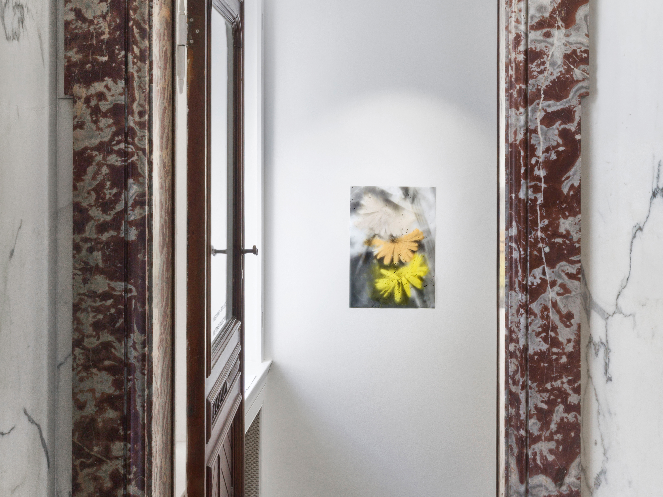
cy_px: 248
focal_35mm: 16
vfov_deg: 78.1
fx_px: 306
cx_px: 332
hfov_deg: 94.5
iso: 200
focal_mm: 21
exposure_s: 1/4
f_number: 19
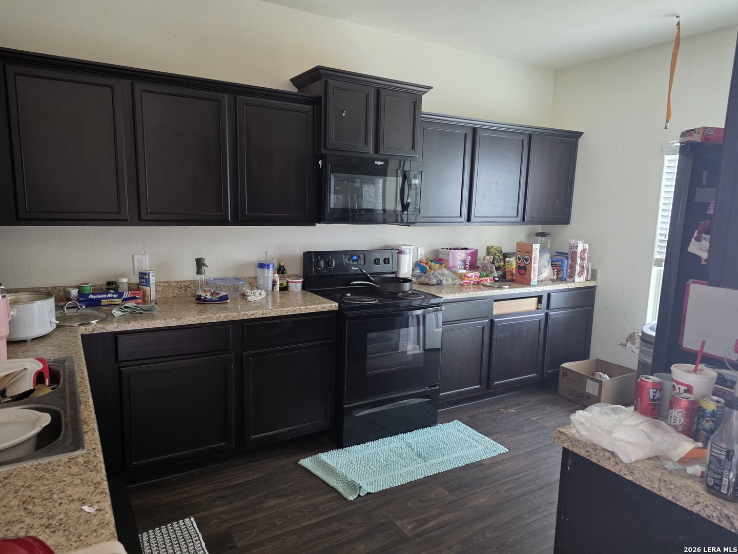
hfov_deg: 73.9
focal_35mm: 23
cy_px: 277
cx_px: 369
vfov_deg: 58.9
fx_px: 490
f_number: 1.7
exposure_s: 1/120
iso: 800
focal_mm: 6.25
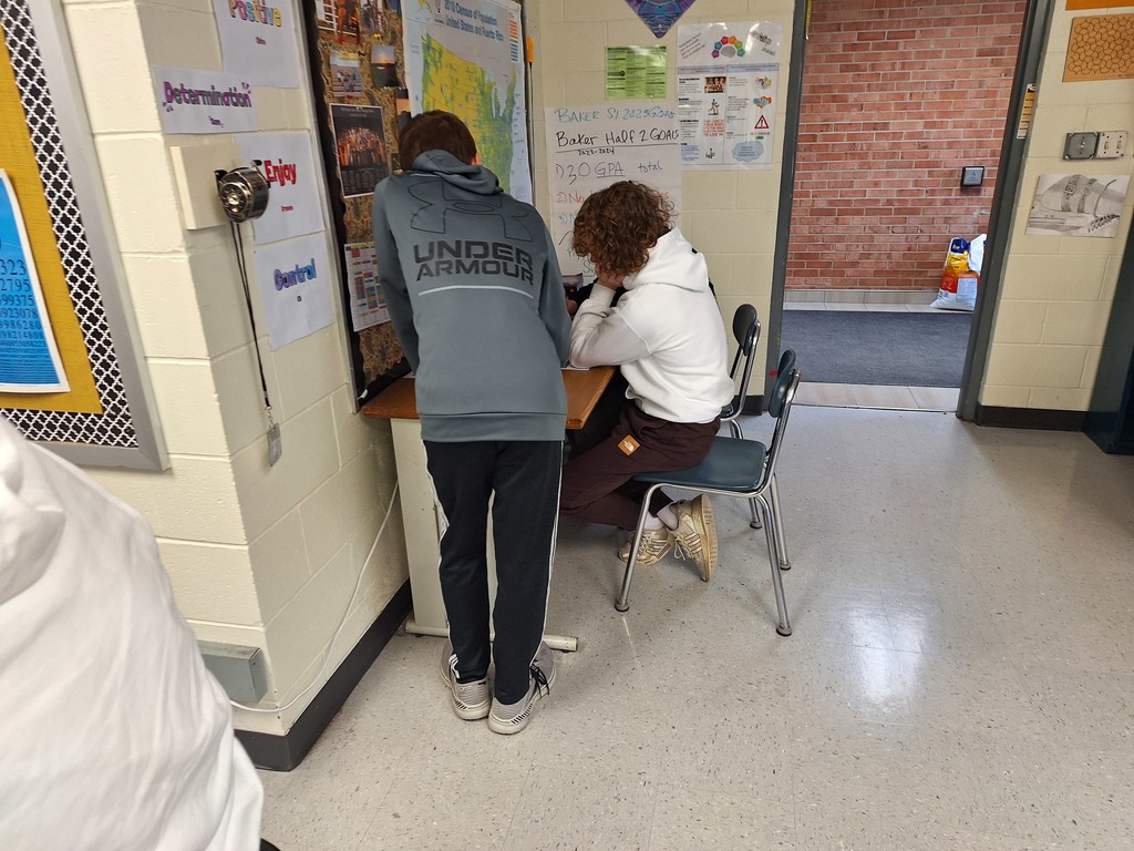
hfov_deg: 73.9
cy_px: 426
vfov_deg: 58.9
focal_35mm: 23
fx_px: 753
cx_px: 567
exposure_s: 1/40
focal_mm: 5.54
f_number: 1.8
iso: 100
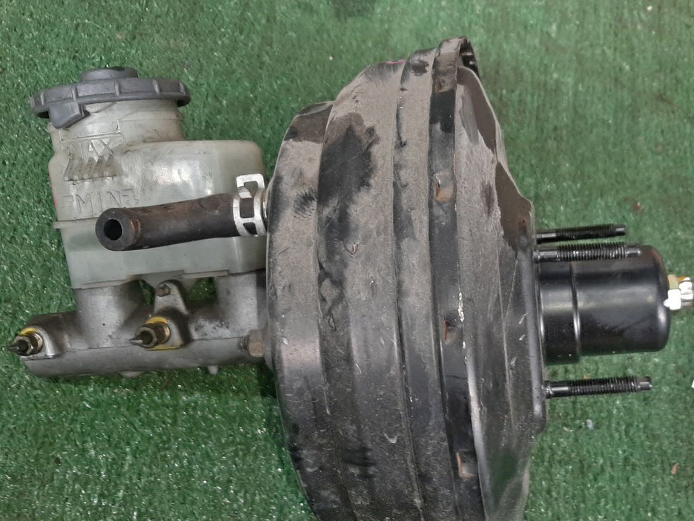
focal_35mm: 40
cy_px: 327
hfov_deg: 46.6
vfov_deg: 35.8
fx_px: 802
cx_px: 406
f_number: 1.7
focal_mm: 3.93
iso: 115
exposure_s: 1/50
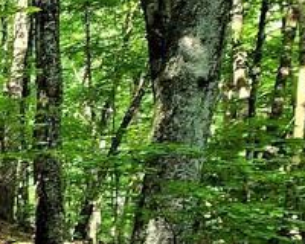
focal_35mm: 65
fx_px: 587
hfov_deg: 15.5
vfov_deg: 21.9
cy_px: 284
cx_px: -416
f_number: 2.2
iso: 80
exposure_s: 1/60.2
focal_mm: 2.2
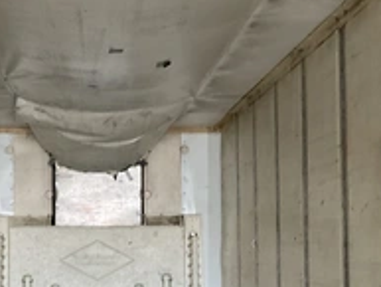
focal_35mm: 60
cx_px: 118
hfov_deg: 31.8
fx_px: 661
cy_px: 228
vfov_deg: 24.1
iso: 200
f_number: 1.8
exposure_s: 1/60
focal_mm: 3
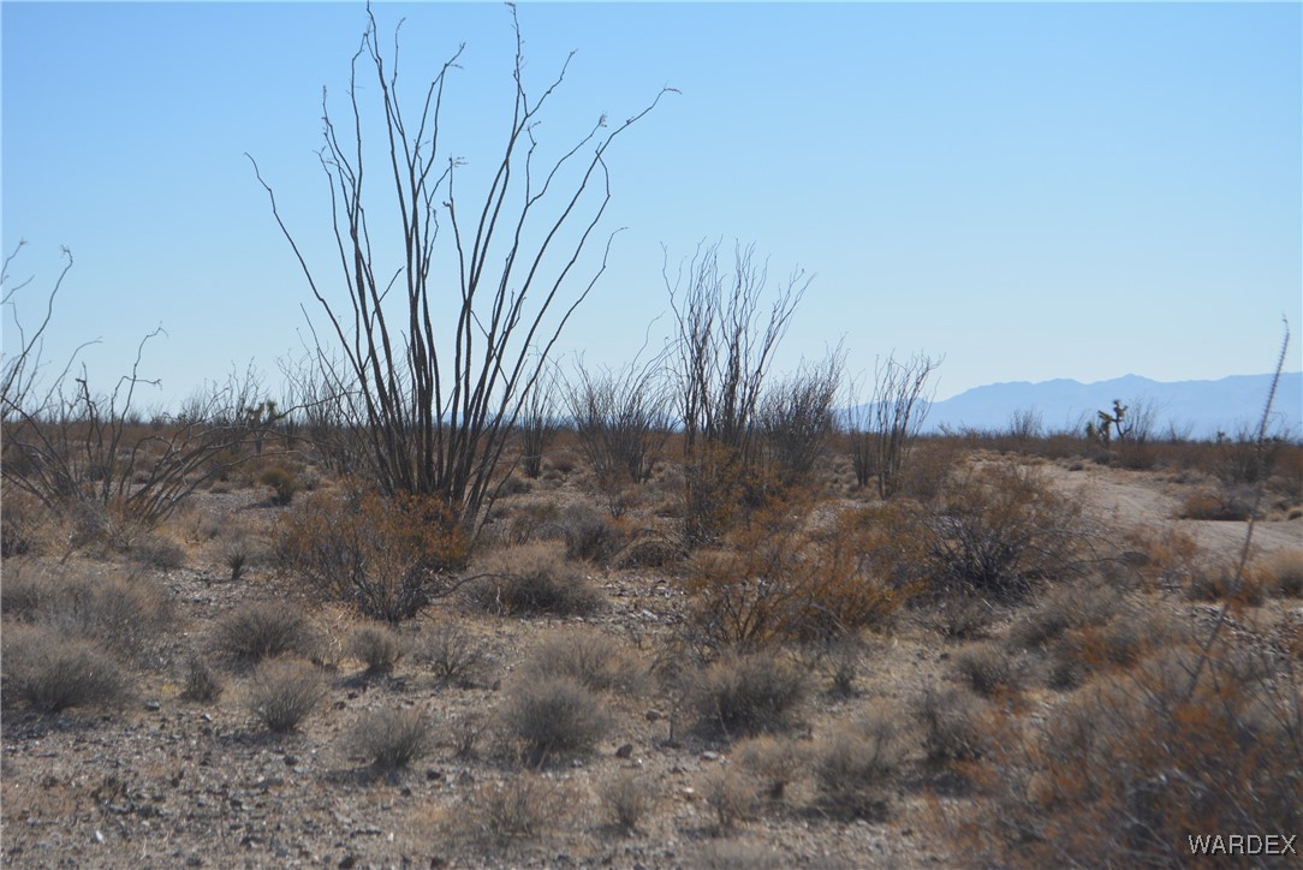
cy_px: 435
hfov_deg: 24.6
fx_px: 2988
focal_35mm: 82
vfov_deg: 16.6
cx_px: 652
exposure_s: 1/2000
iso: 400
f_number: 8
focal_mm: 55
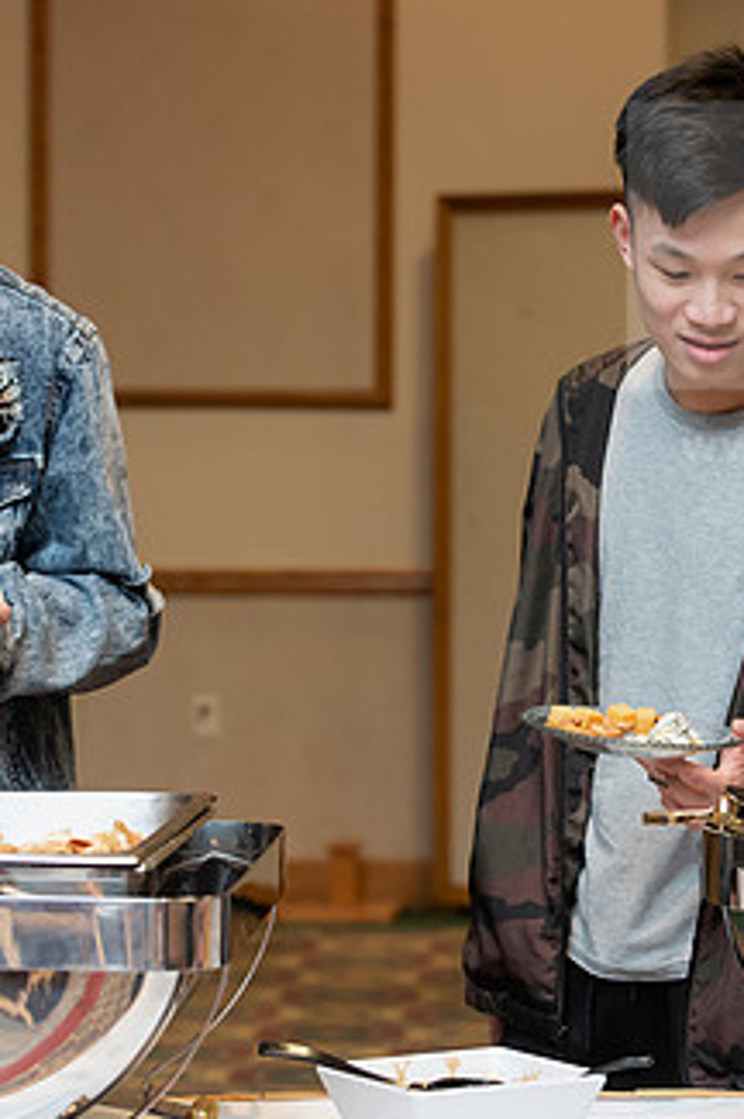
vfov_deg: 15.3
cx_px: 524
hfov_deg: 10.2
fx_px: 4163
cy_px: 518
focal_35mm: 134
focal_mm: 75
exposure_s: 1/160
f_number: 4.5
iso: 1600
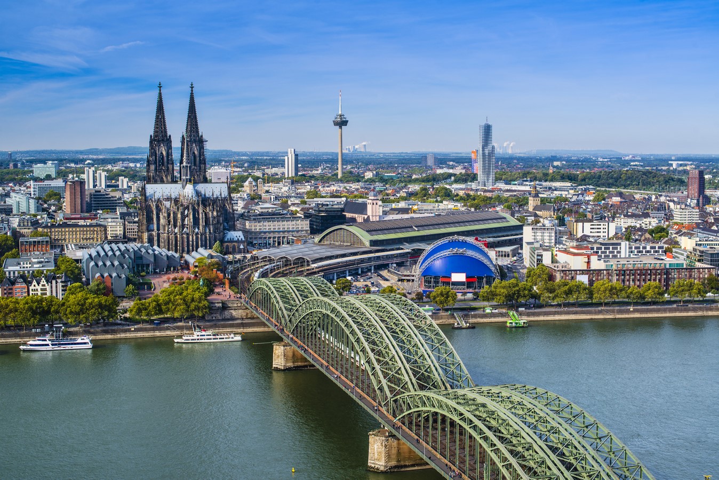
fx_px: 999
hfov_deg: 39.6
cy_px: 240
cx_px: 360
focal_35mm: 50
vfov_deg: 27.0
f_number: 8
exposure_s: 1/30
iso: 100
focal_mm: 50
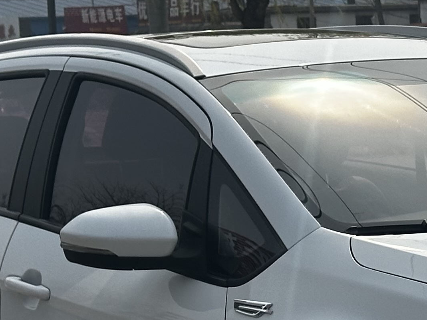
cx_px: 425
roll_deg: +2.1
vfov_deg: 8.2
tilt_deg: -6.6
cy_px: 302
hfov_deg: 10.8
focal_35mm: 181
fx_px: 2233
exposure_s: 1/6211
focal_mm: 6.86
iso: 64
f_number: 1.78
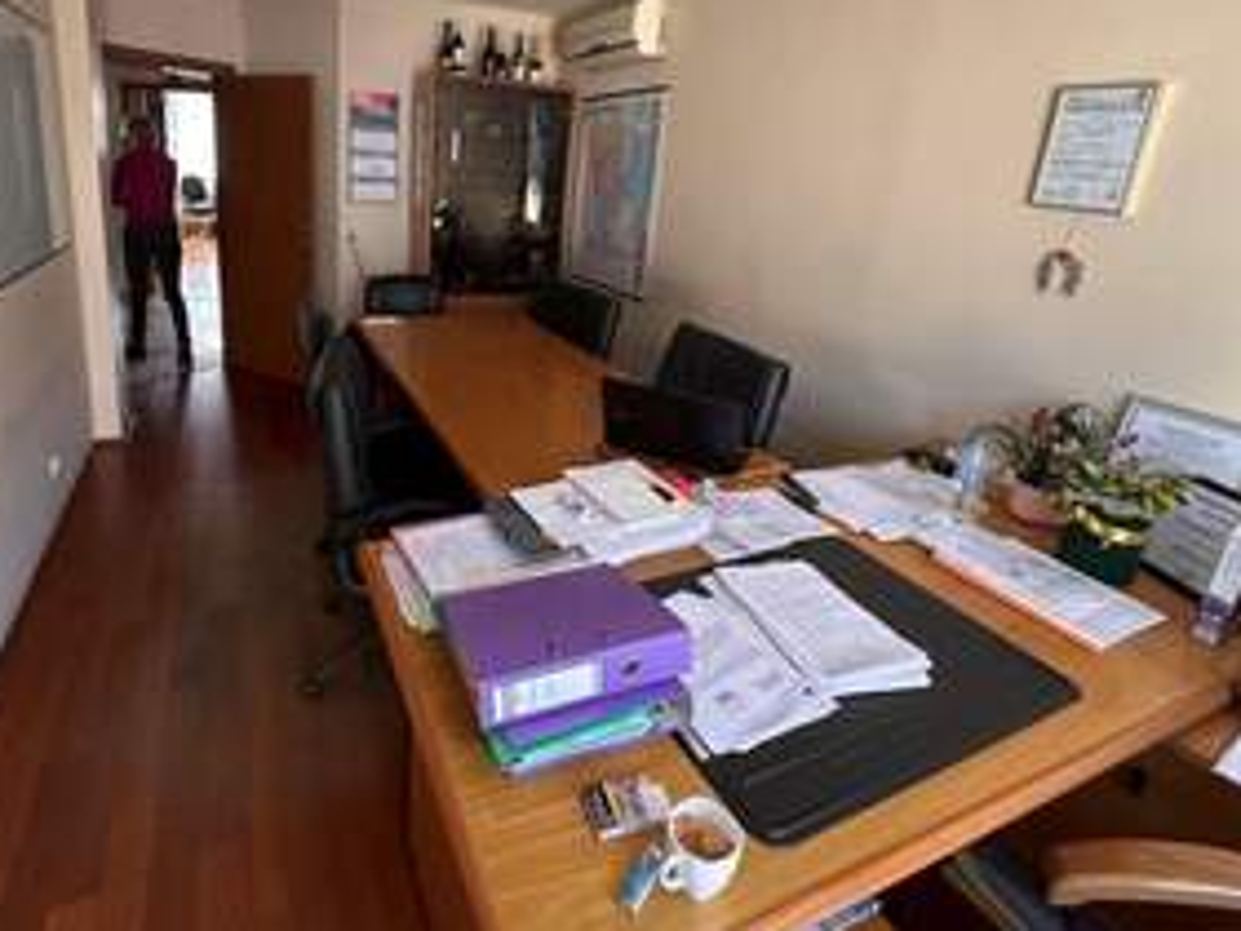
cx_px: 527
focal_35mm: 19
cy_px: 330
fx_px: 681
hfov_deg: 84.1
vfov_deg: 67.3
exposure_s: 1/75
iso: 320
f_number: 2.2
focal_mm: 2.22
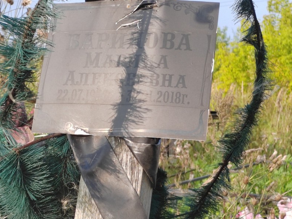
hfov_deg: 19.3
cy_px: 109
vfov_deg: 14.5
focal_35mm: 102
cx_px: 145
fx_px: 860
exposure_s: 1/400
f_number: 1.9
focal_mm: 5.52
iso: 100
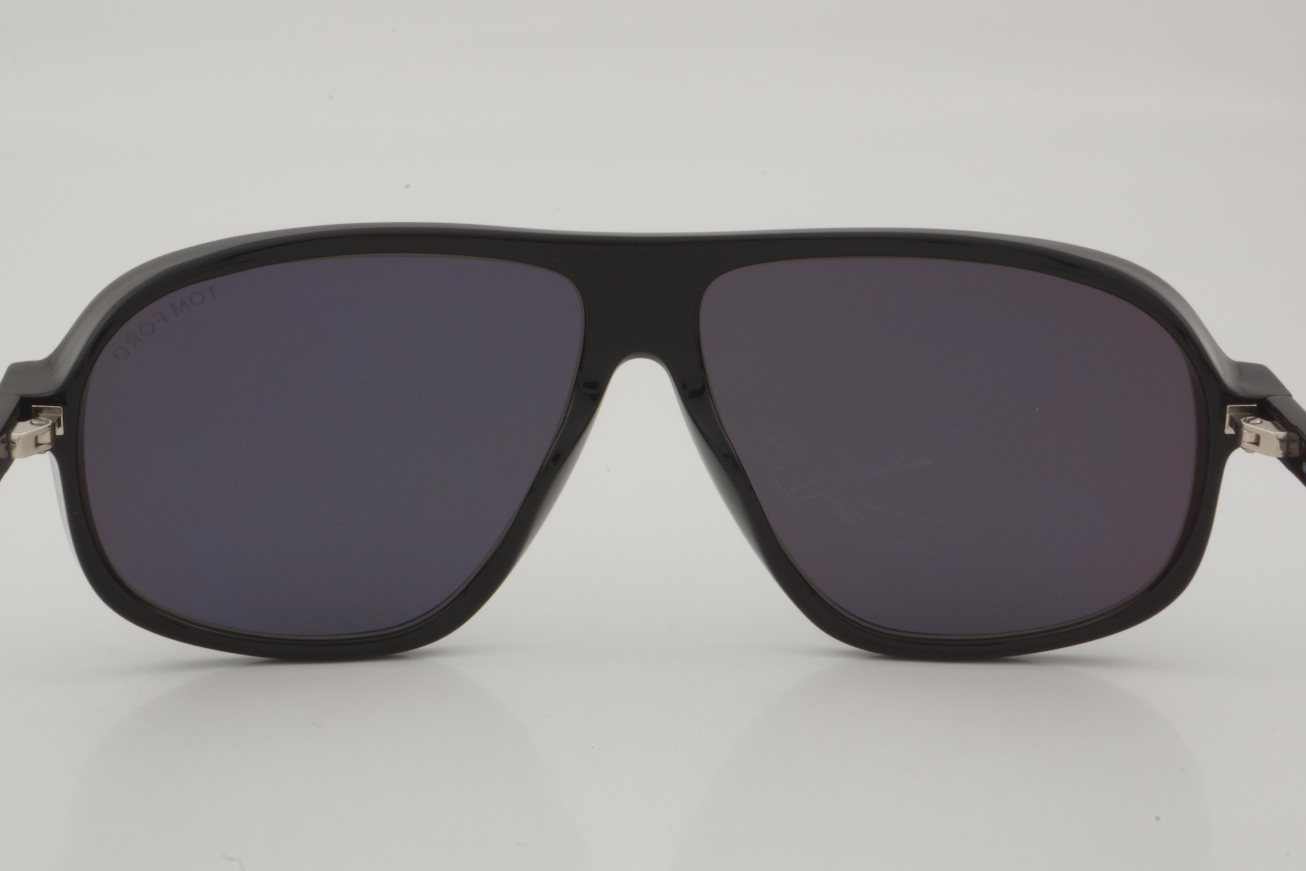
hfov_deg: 26.7
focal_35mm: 76
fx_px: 2757
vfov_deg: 17.9
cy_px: 435
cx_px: 650
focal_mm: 50
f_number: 32
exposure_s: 1/3
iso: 100
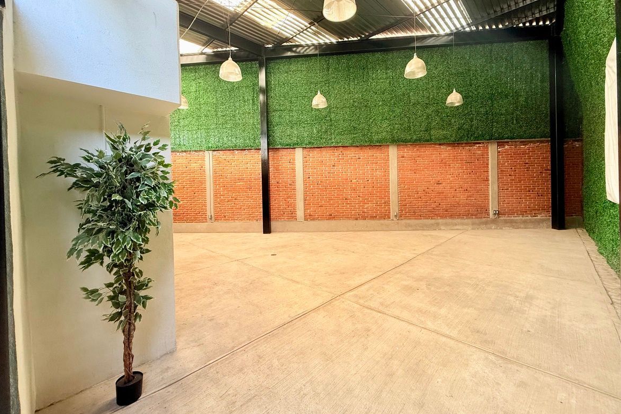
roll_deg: +1.1
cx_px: 318
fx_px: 259
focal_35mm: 15
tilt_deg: -0.1
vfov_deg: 77.2
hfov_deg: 100.4
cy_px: 189
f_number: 2.2
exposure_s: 1/99
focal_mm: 2.22
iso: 200
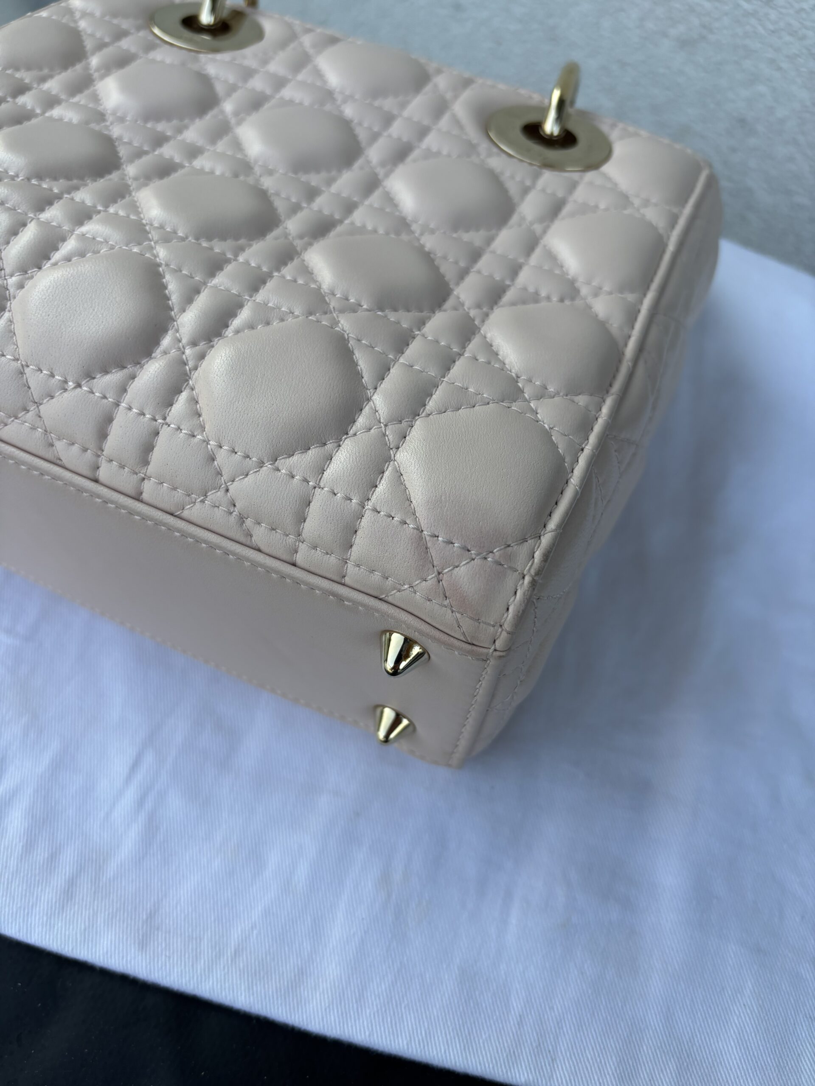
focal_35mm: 26
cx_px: 408
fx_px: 816
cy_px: 543
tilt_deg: -58.2
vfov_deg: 67.3
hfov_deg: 53.1
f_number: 1.6
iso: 50
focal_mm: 5.96
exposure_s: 1/390
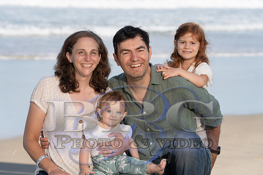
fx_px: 1242
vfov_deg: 8.1
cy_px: 88
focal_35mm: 170
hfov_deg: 12.1
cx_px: 132
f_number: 7.1
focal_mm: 170
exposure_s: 1/250
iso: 160
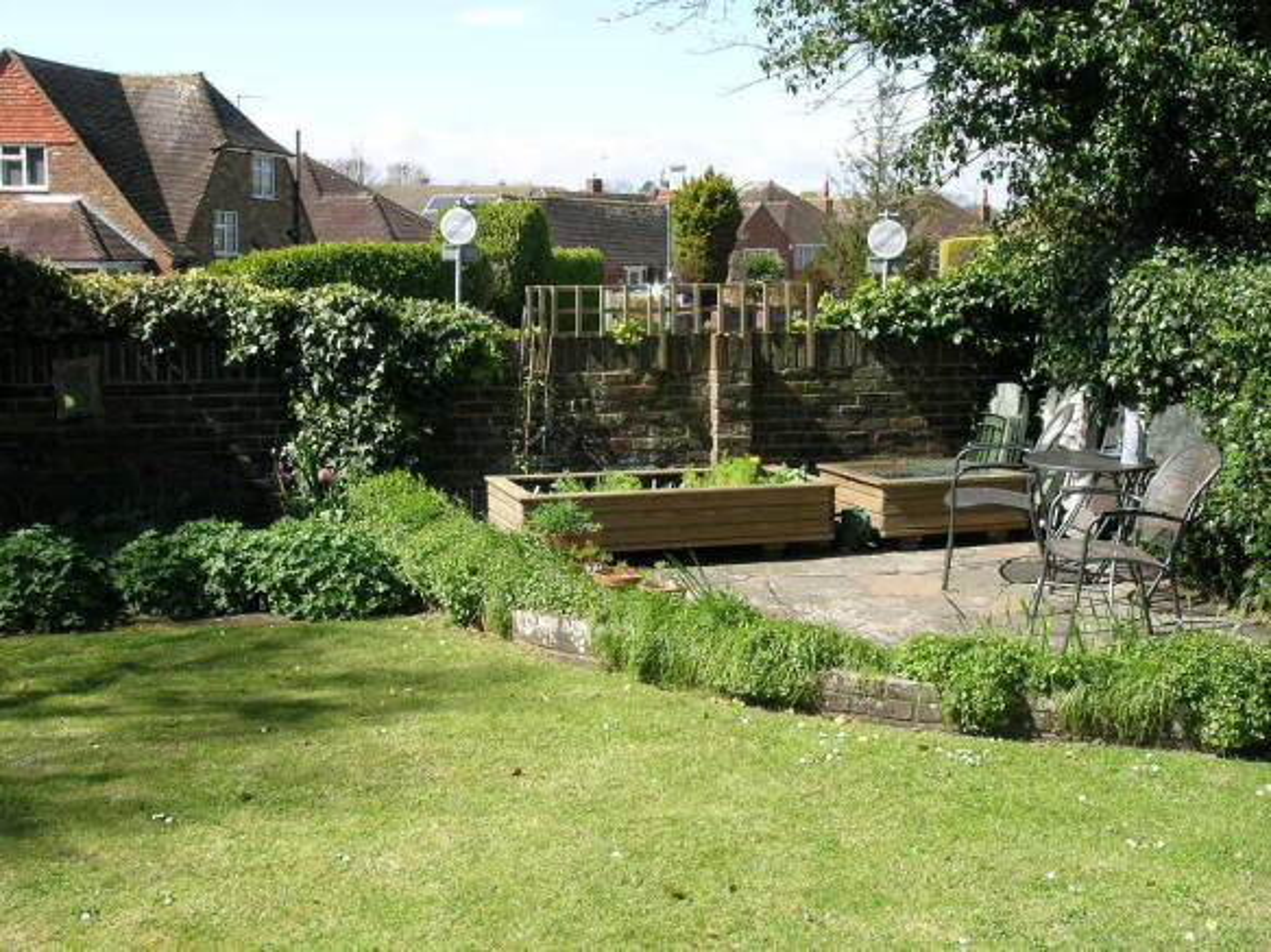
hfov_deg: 41.2
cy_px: 476
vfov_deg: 31.5
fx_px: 1689
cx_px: 636
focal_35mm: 46
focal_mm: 9.5
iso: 50
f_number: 6.6
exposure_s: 1/146
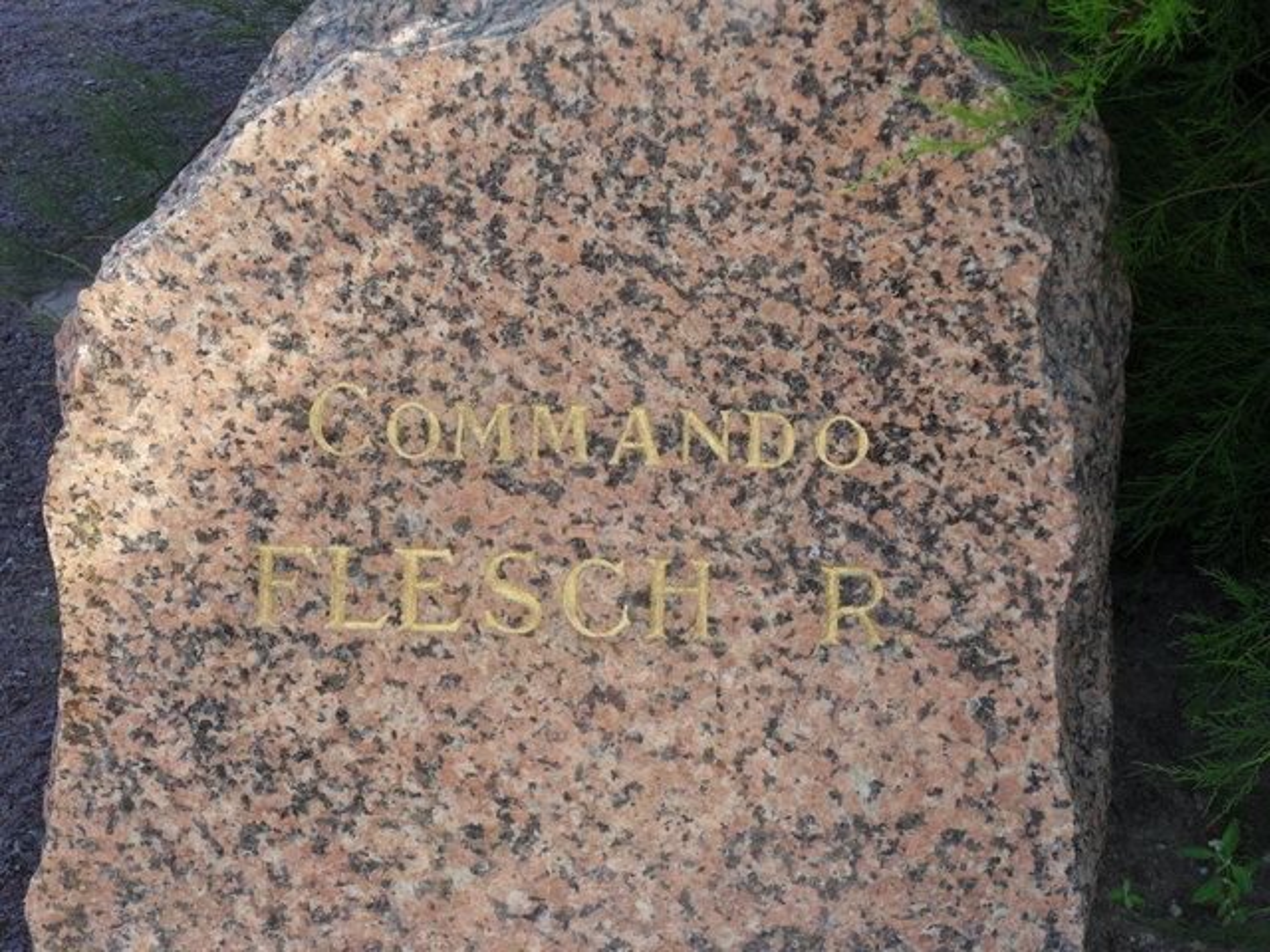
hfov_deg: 15.8
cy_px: 476
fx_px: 4586
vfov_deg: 11.9
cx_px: 635
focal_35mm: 125
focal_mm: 22.5
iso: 100
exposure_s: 1/125
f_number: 5.8
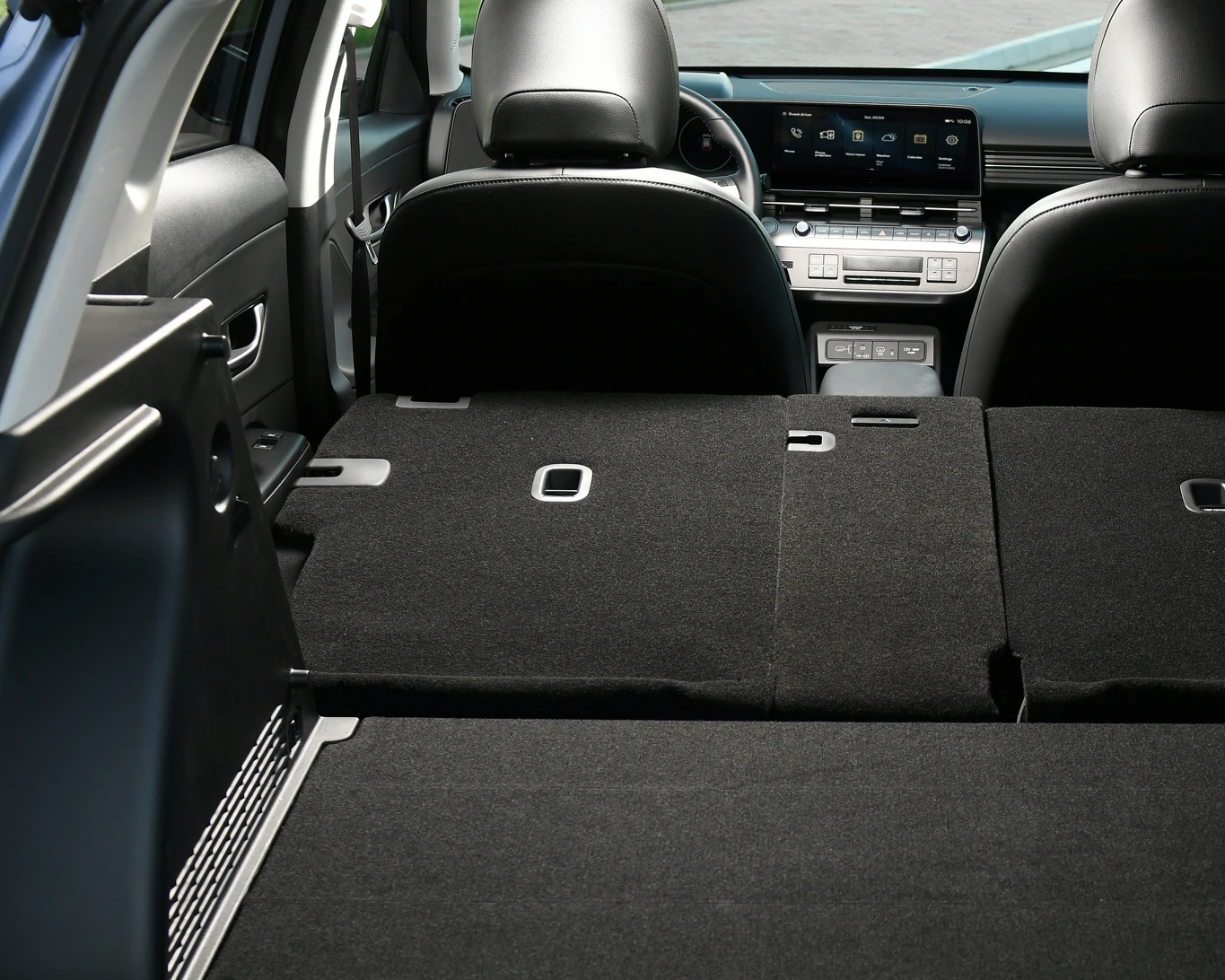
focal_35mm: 66
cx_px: 916
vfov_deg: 23.0
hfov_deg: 28.3
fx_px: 2393
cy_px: 683
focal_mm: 32
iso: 500
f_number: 6.3
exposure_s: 1/200
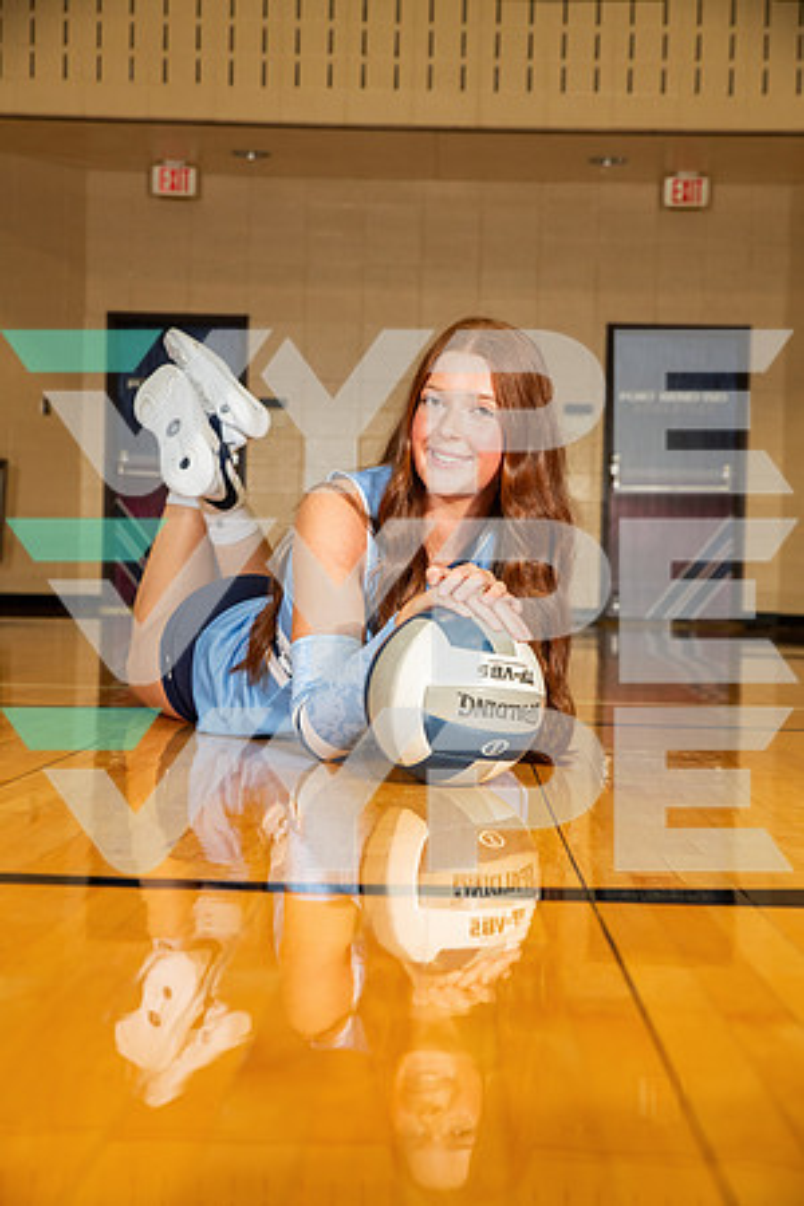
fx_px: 1943
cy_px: 603
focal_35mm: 58
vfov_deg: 34.5
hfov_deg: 23.4
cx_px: 402
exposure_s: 1/250
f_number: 7.1
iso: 1000
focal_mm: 58
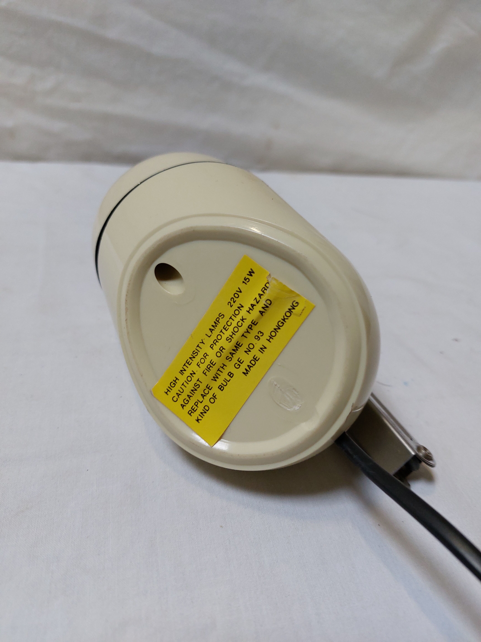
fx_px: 445
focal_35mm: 24
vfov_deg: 71.6
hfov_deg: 56.8
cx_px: 240
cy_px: 321
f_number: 1.8
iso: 200
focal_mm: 5.23
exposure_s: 1/50
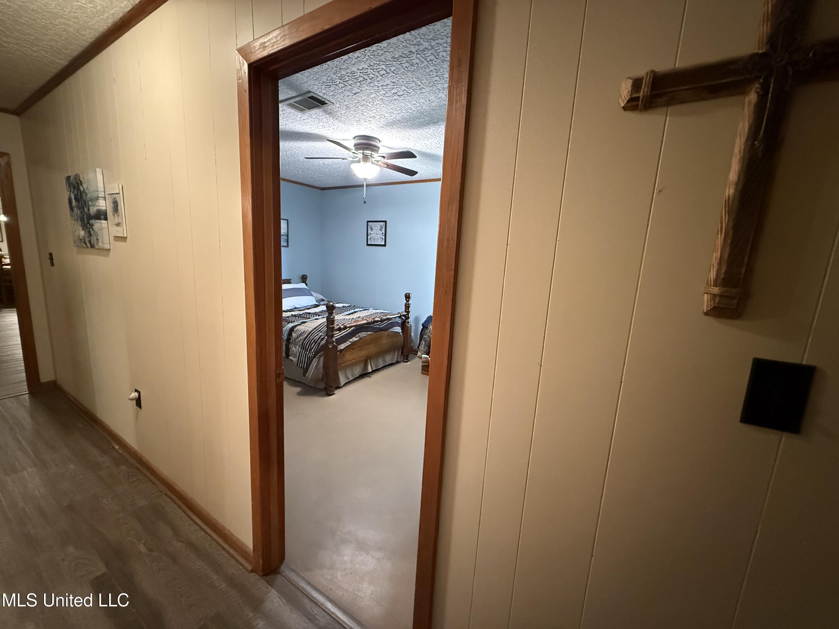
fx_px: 339
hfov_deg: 102.1
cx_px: 420
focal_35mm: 14
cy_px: 314
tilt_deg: -9.7
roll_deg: -3.0
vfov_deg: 85.7
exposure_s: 1/40
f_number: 2.2
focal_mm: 2.22
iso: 1000
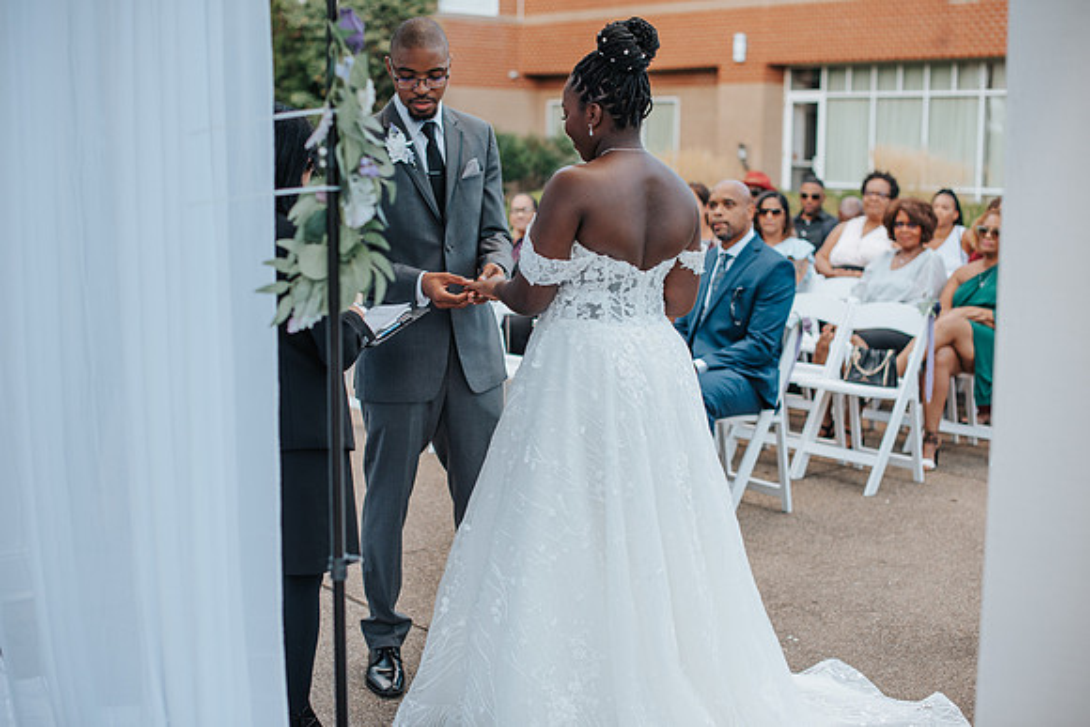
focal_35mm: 50
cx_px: 545
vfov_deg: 27.0
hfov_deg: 39.6
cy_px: 364
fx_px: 1514
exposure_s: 1/1250
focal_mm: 50
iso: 200
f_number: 2.5
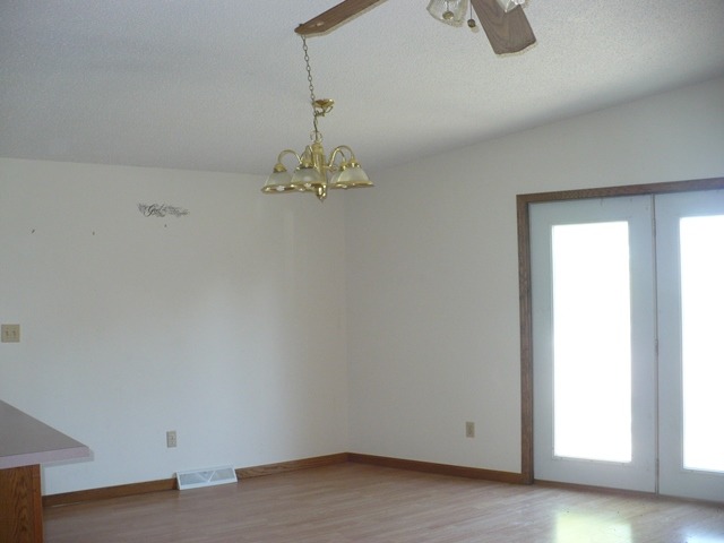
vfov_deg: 38.7
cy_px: 272
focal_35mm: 37
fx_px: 774
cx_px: 362
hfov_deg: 50.1
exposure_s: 1/30
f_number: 2.8
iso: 160
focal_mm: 6.1
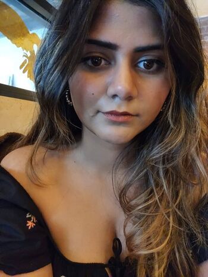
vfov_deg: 81.8
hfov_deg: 65.9
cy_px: 138
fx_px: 160
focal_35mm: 20
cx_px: 104
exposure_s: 1/10
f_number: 2
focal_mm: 3.45
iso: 2500
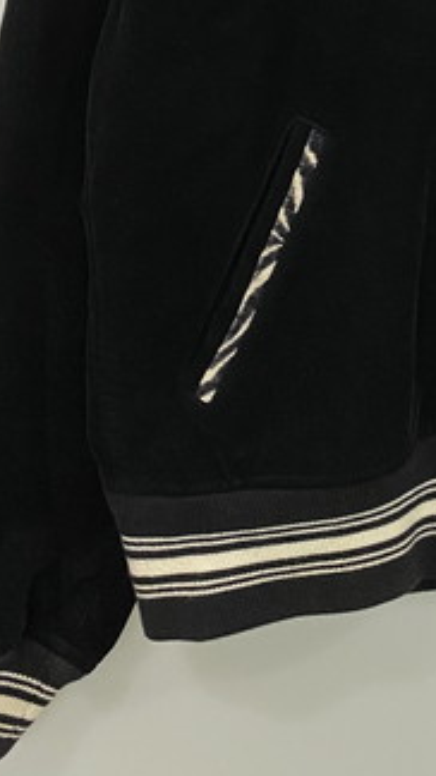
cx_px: 527
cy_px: -26
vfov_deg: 28.1
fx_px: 1440
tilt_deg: -20.0
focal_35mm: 70
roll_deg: +0.3
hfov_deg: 16.5
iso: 64
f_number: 1.8
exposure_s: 1/50
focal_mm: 4.25
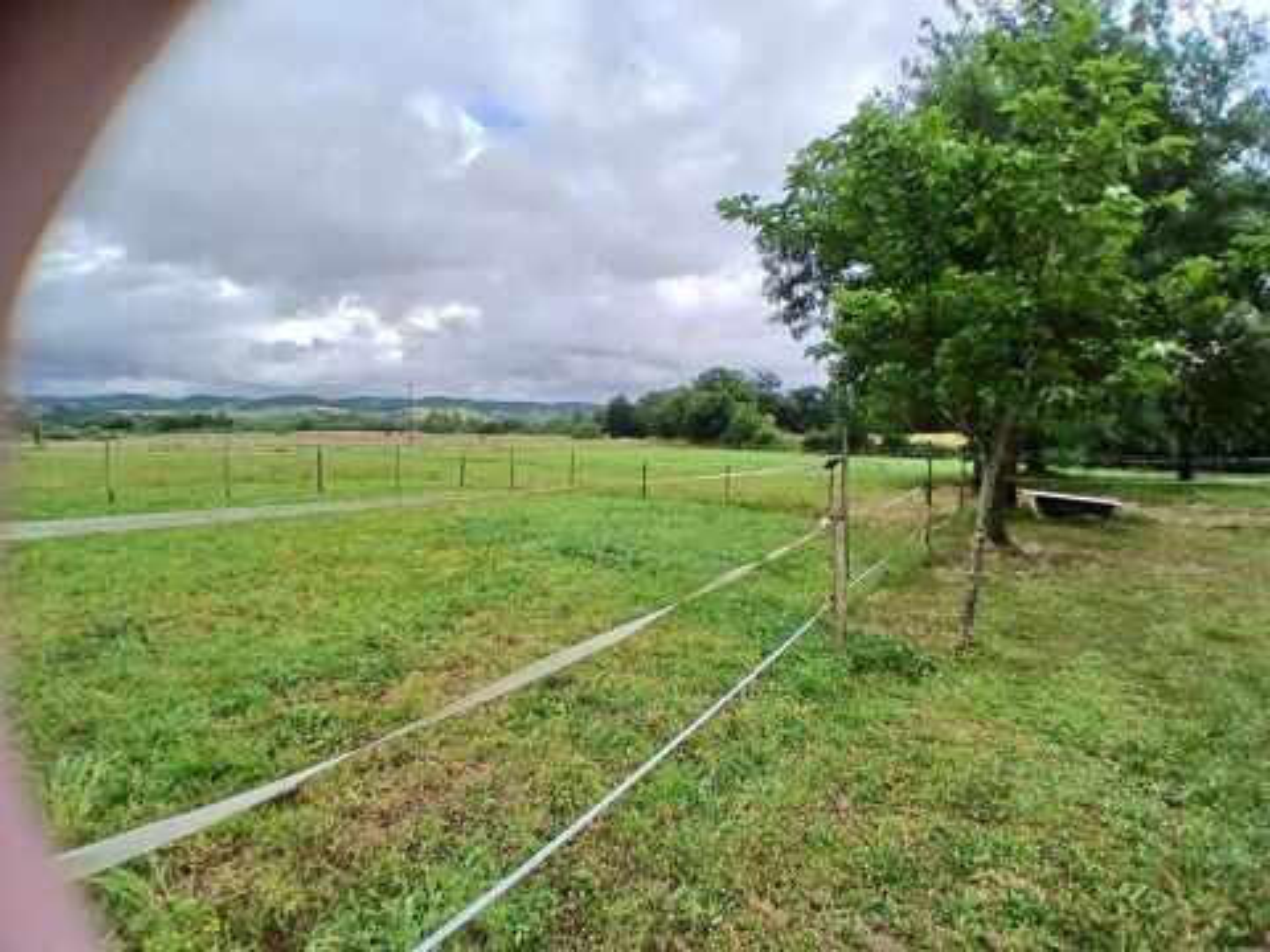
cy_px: 476
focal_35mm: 17
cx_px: 635
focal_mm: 1.4
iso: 50
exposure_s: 1/666
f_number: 2.2
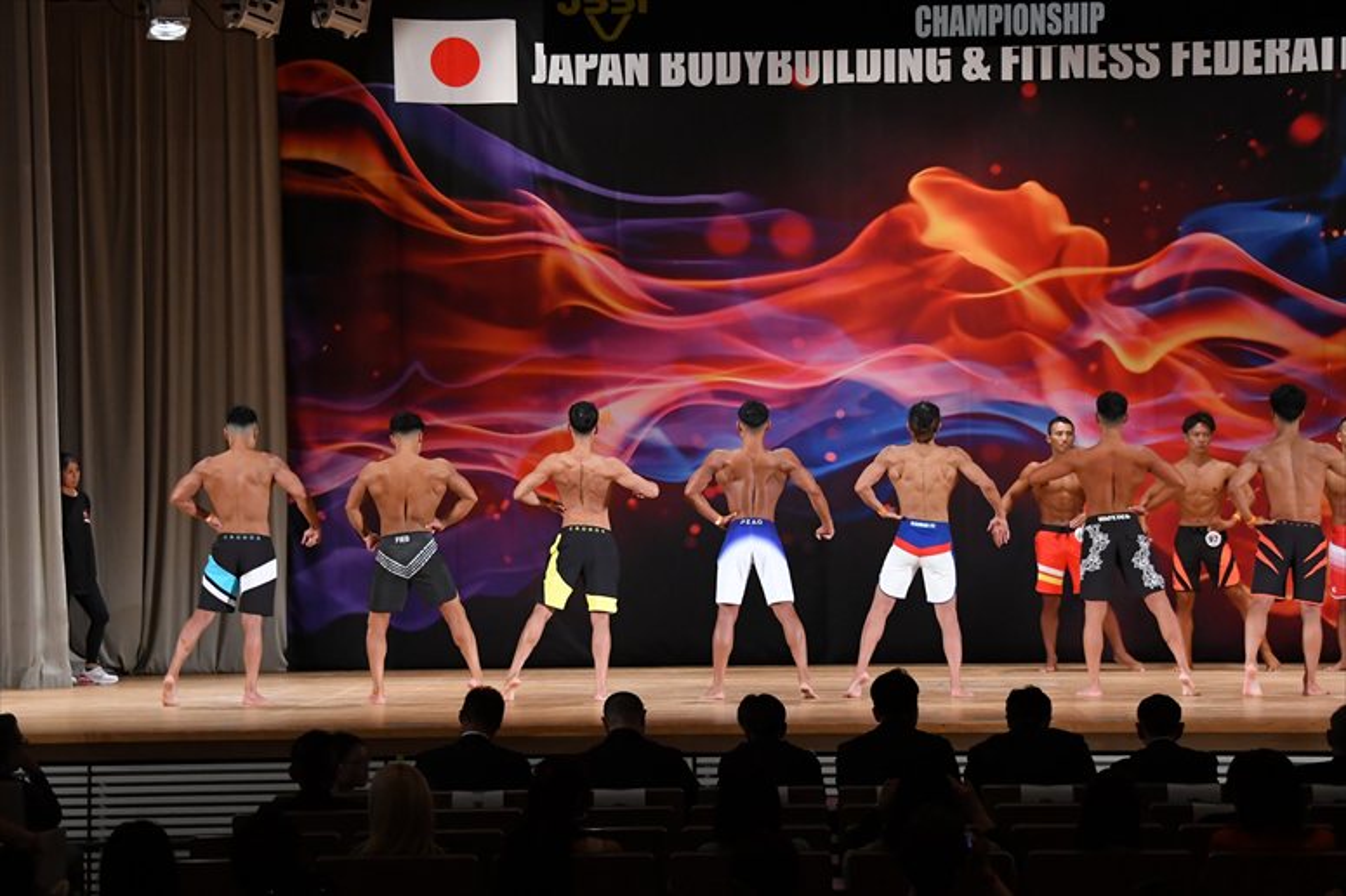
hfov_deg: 21.9
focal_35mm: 93
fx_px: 3476
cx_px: 673
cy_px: 448
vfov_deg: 14.7
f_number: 5.6
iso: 3200
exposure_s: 1/400
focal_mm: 62
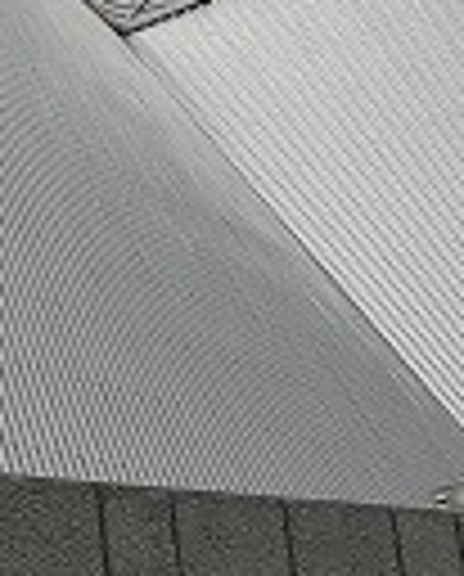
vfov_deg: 14.6
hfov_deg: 11.3
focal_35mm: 129
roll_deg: +1.2
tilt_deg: +22.0
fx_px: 2207
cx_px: -327
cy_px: -9
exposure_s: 1/1198
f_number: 1.8
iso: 20
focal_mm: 3.99
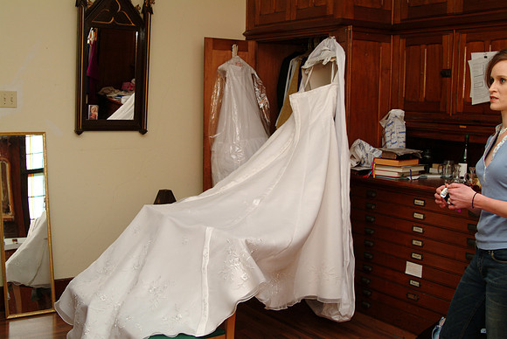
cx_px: 254
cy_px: 170
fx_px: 592
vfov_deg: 32.0
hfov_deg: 46.4
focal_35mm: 42
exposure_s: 1/60
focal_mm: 28
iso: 400
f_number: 5.6
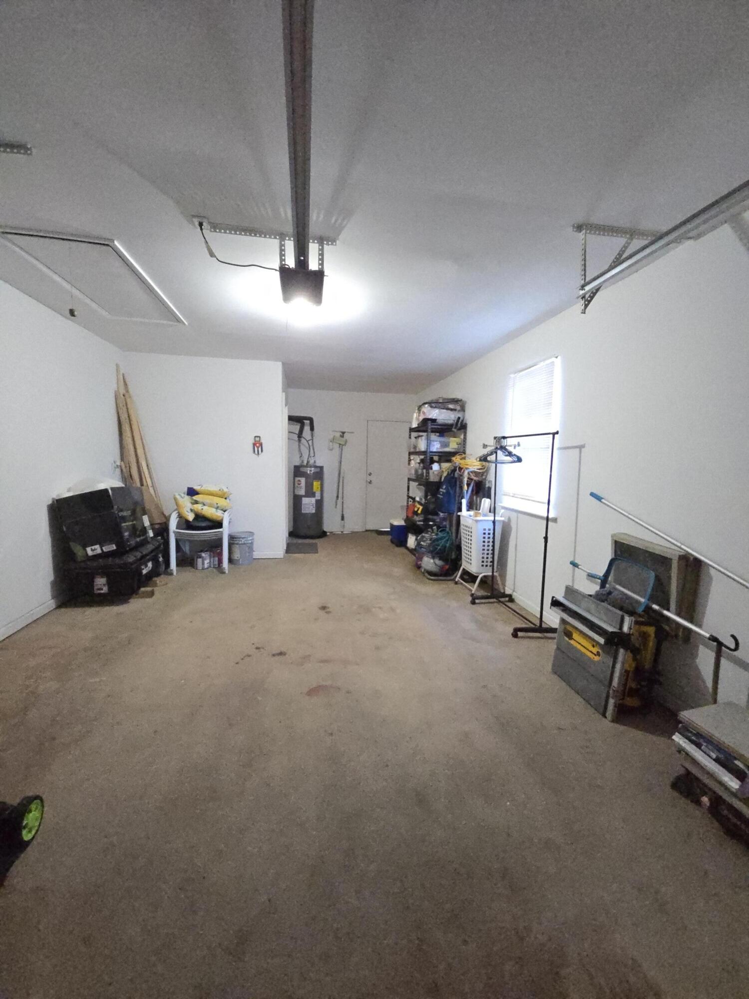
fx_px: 375
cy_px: 500
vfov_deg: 106.2
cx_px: 374
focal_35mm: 13
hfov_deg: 89.9
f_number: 2.2
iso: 1600
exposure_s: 1/60
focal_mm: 2.2
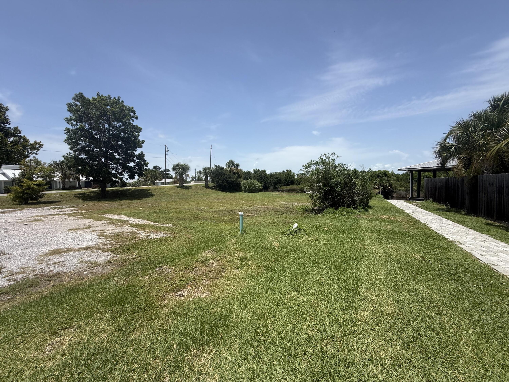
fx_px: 206
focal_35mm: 14
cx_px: 254
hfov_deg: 102.1
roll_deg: +0.9
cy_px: 191
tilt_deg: -1.6
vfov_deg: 85.7
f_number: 2.2
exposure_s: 1/2841
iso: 50
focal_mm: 2.22
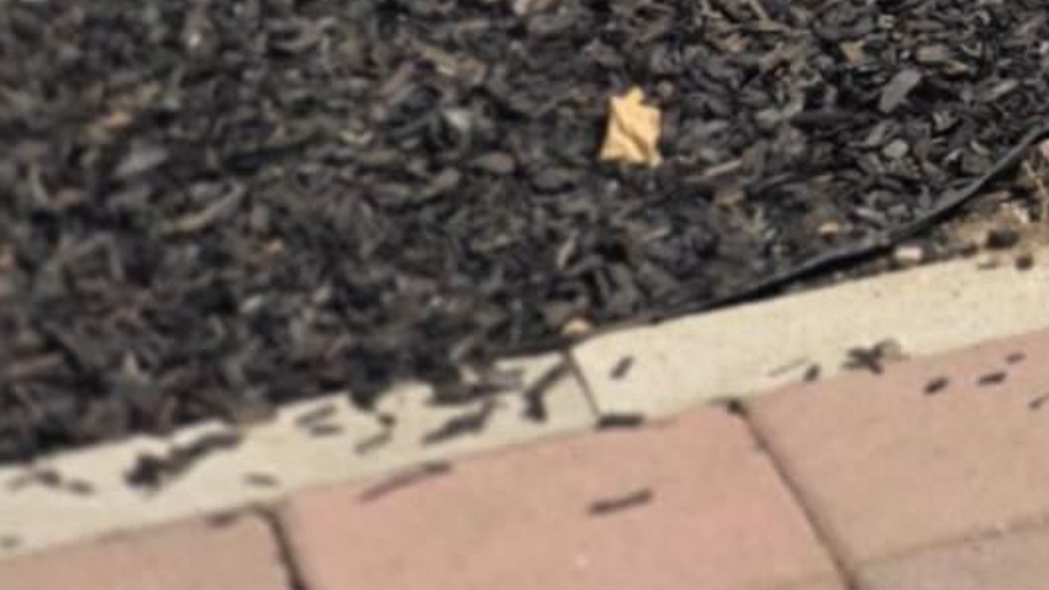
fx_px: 4034
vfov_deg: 7.0
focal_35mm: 145
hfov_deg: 12.1
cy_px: -1498
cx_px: 2450
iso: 80
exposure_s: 1/3891
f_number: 1.7
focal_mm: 6.25
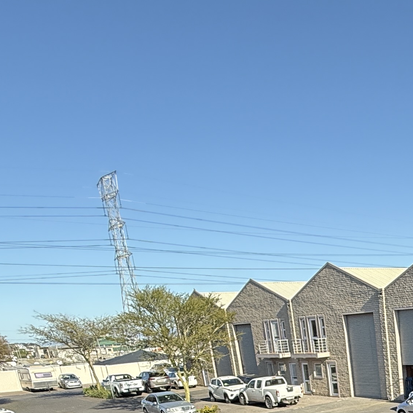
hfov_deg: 33.8
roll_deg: +3.3
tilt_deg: -20.1
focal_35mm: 44
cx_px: 444
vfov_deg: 31.0
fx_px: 594
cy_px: 519
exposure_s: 1/679
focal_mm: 2.22
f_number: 2.2
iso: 50
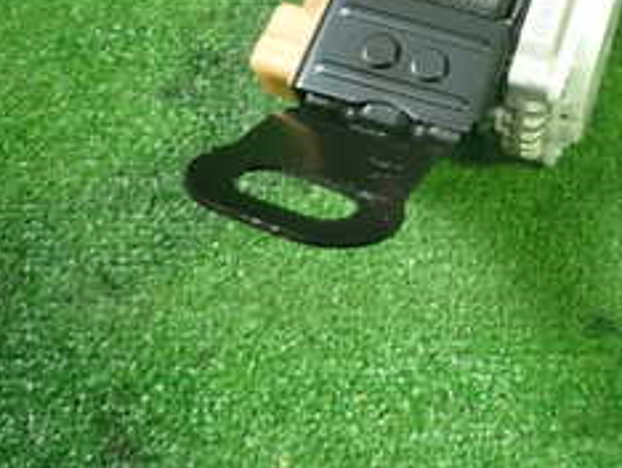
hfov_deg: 28.0
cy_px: -74
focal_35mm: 64
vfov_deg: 21.5
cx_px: 654
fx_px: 1151
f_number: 2
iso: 200
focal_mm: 4.5
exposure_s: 1/50
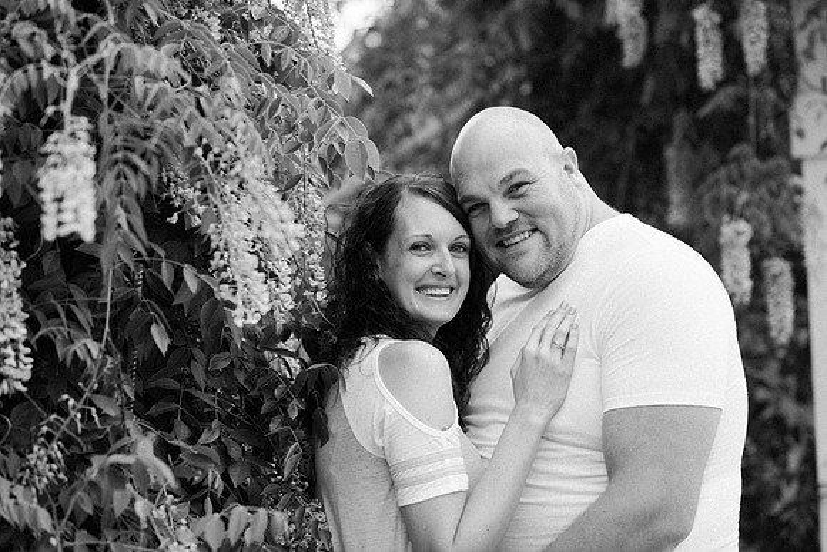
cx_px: 414
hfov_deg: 23.9
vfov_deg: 16.1
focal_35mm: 85
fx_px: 1953
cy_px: 276
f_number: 2.8
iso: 320
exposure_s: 1/160
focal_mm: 85
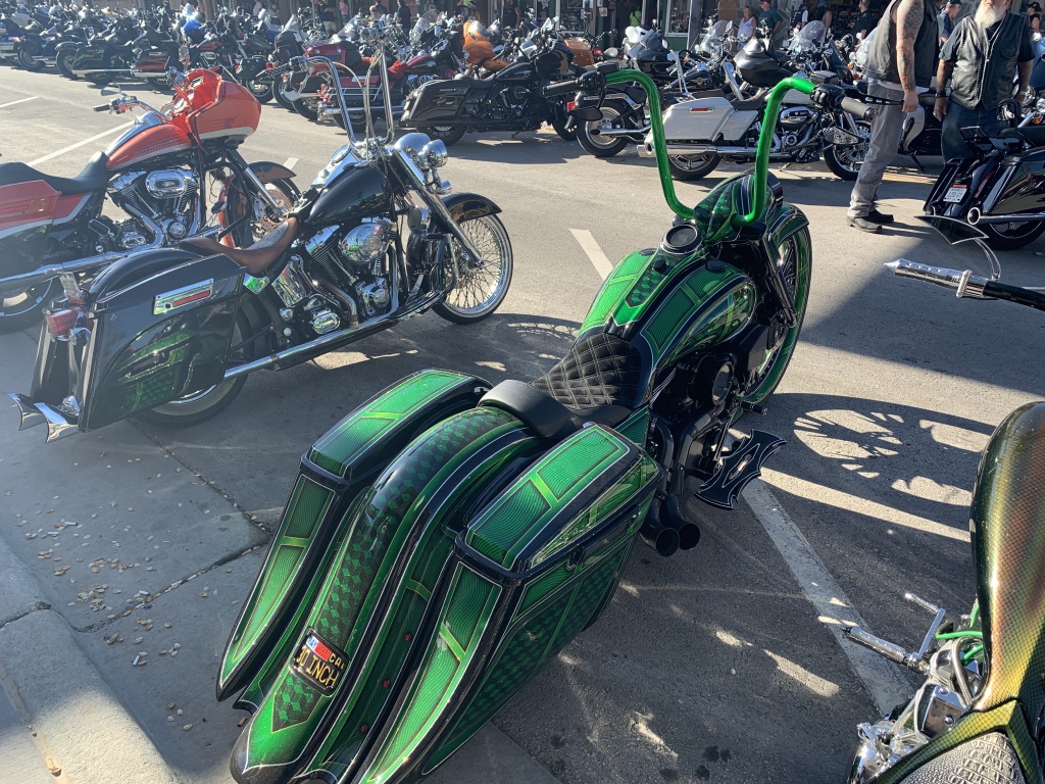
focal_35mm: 26
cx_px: 522
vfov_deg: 53.1
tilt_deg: -23.7
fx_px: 785
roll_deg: +0.2
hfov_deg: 67.3
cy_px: 392
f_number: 1.8
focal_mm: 4.25
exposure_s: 1/497
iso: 25
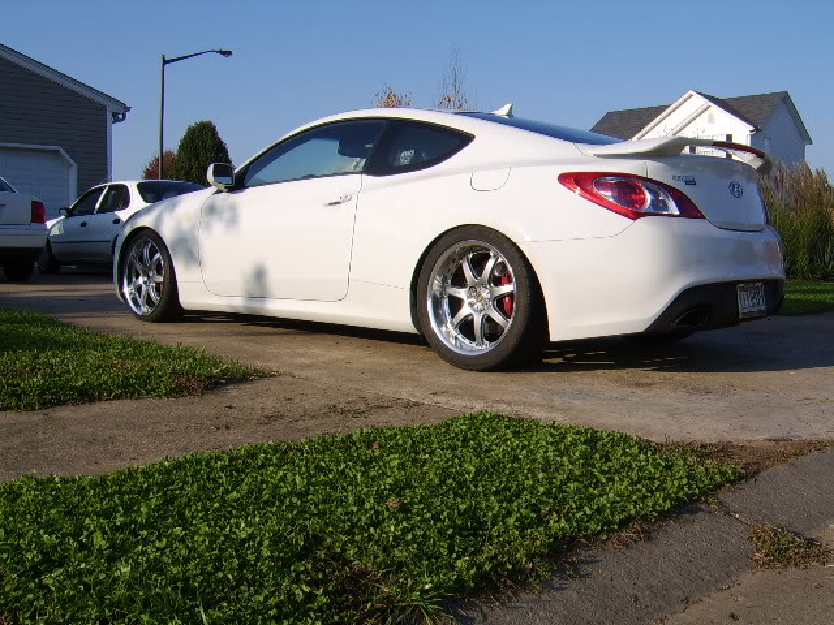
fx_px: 747
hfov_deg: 58.4
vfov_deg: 45.4
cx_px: 417
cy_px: 312
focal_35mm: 31
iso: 71
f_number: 6.7
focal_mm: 8.13
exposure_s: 1/385
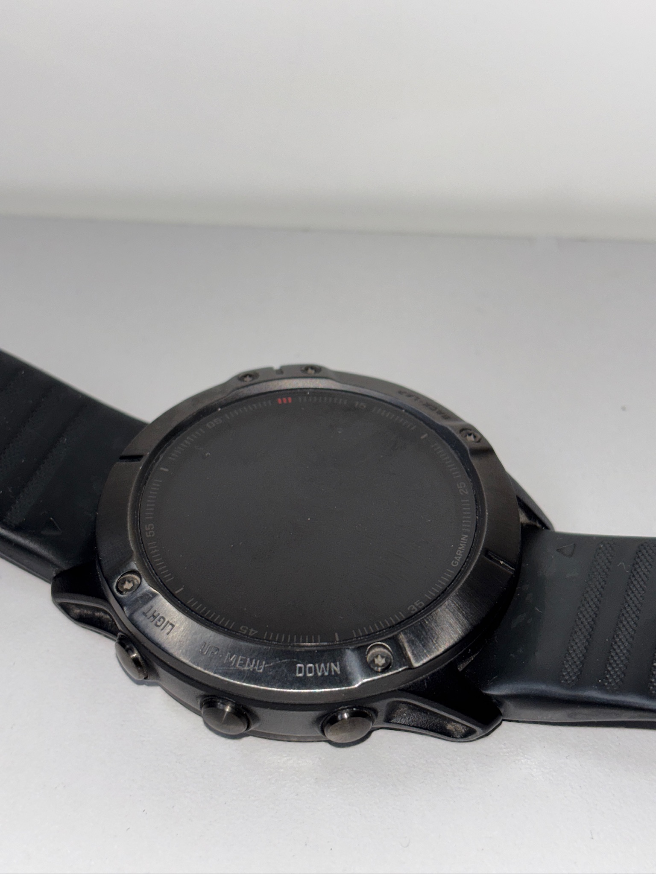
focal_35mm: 52
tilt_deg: -45.8
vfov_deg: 36.8
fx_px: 1314
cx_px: 328
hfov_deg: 28.0
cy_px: 437
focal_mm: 5.96
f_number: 1.6
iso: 32
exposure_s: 1/69
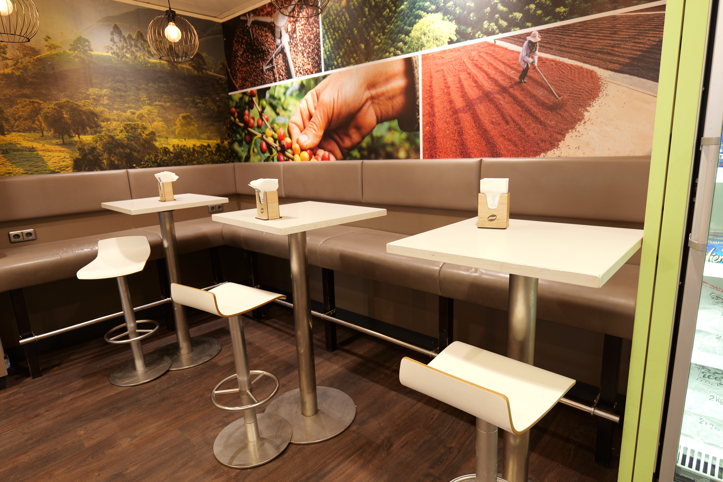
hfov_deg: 84.0
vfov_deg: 61.9
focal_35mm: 20
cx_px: 362
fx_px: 402
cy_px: 241
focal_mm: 20
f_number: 3.5
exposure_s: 1/30
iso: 800
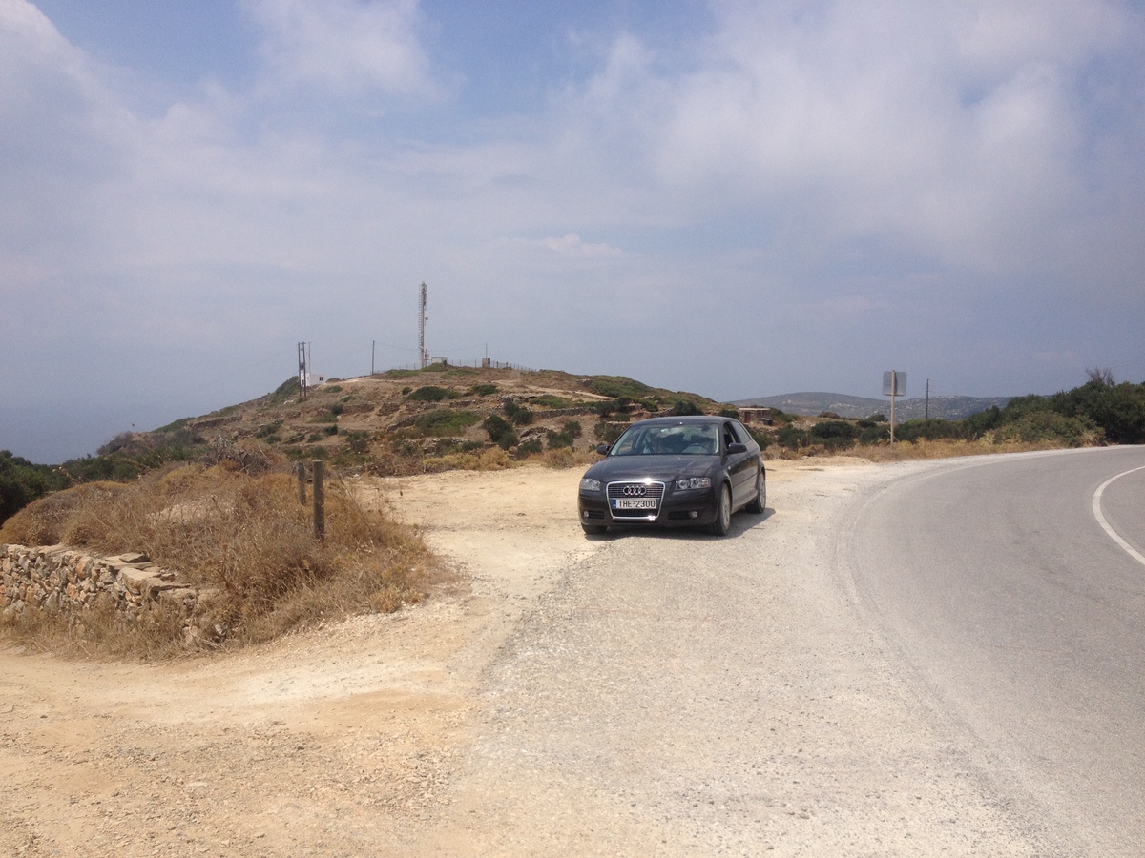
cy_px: 429
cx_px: 572
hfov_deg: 52.6
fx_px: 1158
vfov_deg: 40.7
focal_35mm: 35
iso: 50
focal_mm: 4.28
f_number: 2.4
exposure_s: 1/3690
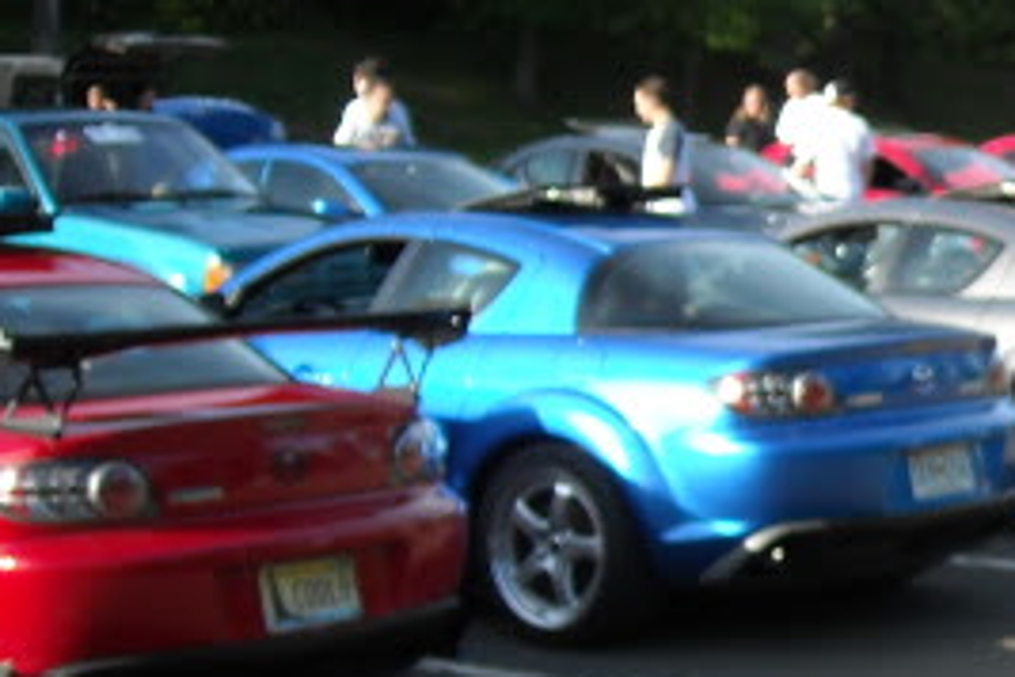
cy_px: 319
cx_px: 1308
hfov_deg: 17.6
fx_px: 3073
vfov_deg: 12.6
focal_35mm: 109
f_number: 2.8
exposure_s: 1/337
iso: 64
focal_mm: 5.7
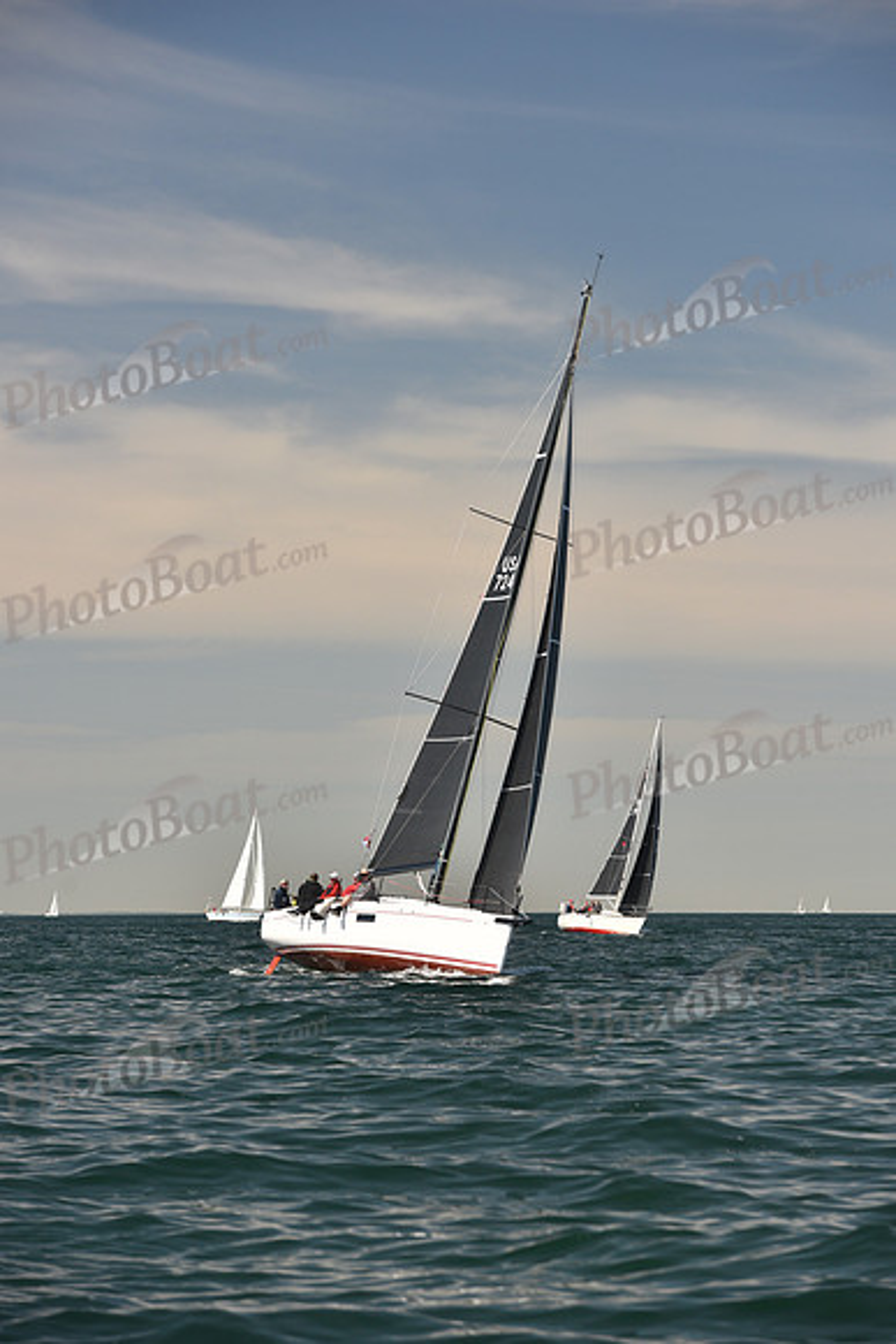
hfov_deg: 10.6
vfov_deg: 15.8
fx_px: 4850
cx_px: 448
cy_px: 672
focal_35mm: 130
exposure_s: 1/640
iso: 250
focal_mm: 130
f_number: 5.6
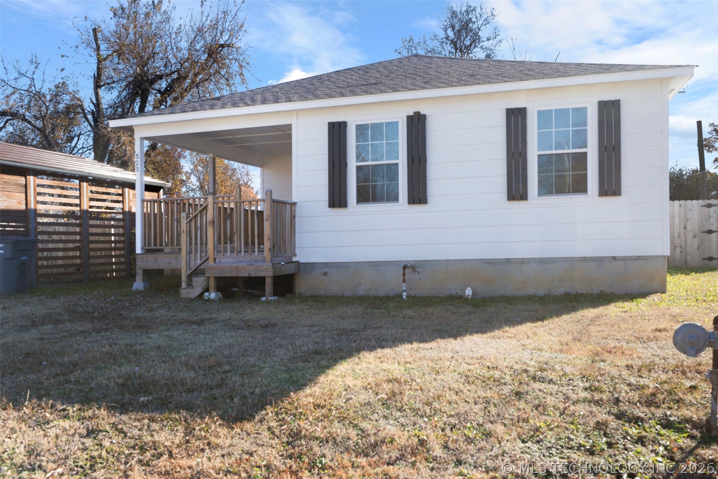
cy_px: 240
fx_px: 618
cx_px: 359
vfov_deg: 42.3
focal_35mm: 31
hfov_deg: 60.3
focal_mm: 31
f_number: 9
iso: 160
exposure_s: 1/40
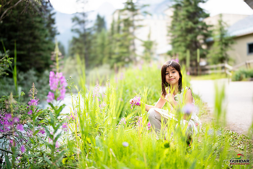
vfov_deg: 37.9
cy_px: 84
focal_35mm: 35
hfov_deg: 54.4
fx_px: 246
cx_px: 126
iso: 200
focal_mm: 35
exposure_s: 1/4000
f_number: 1.2
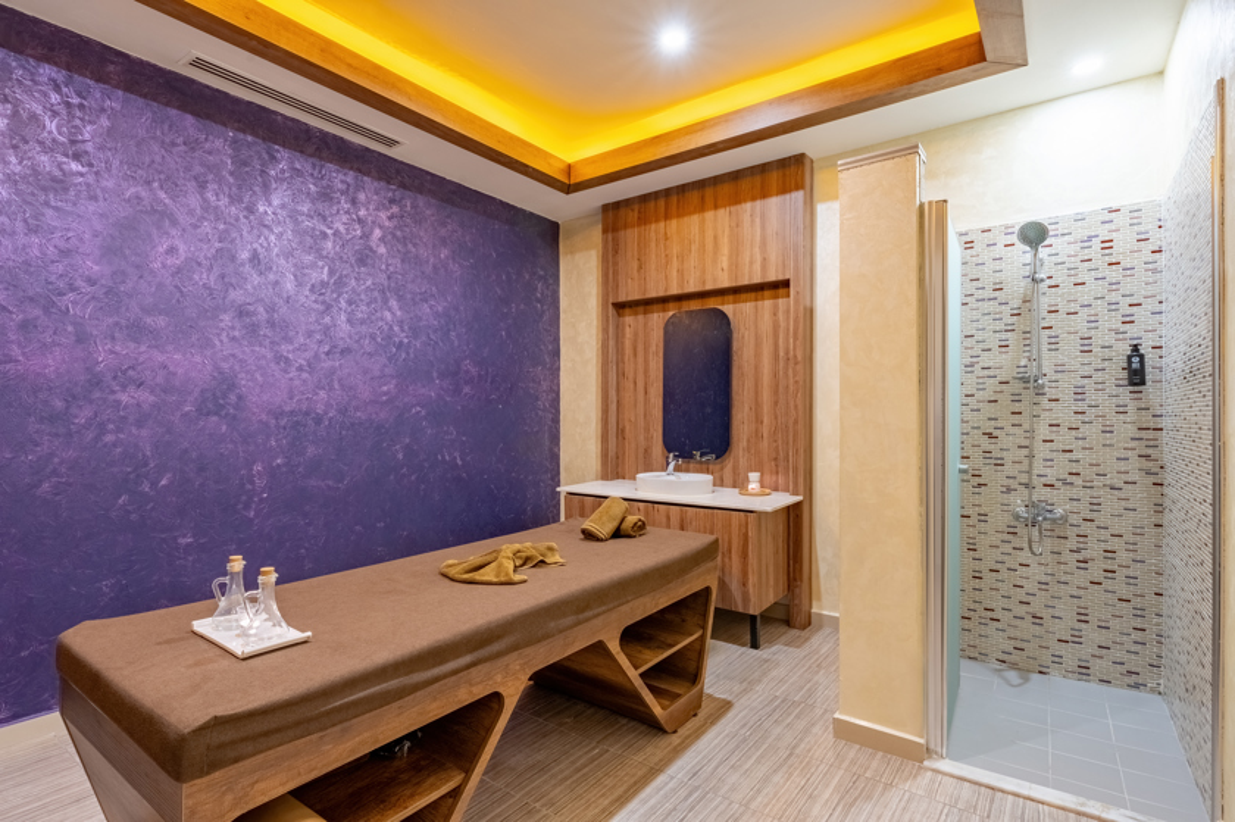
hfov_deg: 93.3
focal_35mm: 17
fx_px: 583
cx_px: 618
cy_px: 411
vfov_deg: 70.4
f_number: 11
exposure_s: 1/2.5
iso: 320
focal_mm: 17
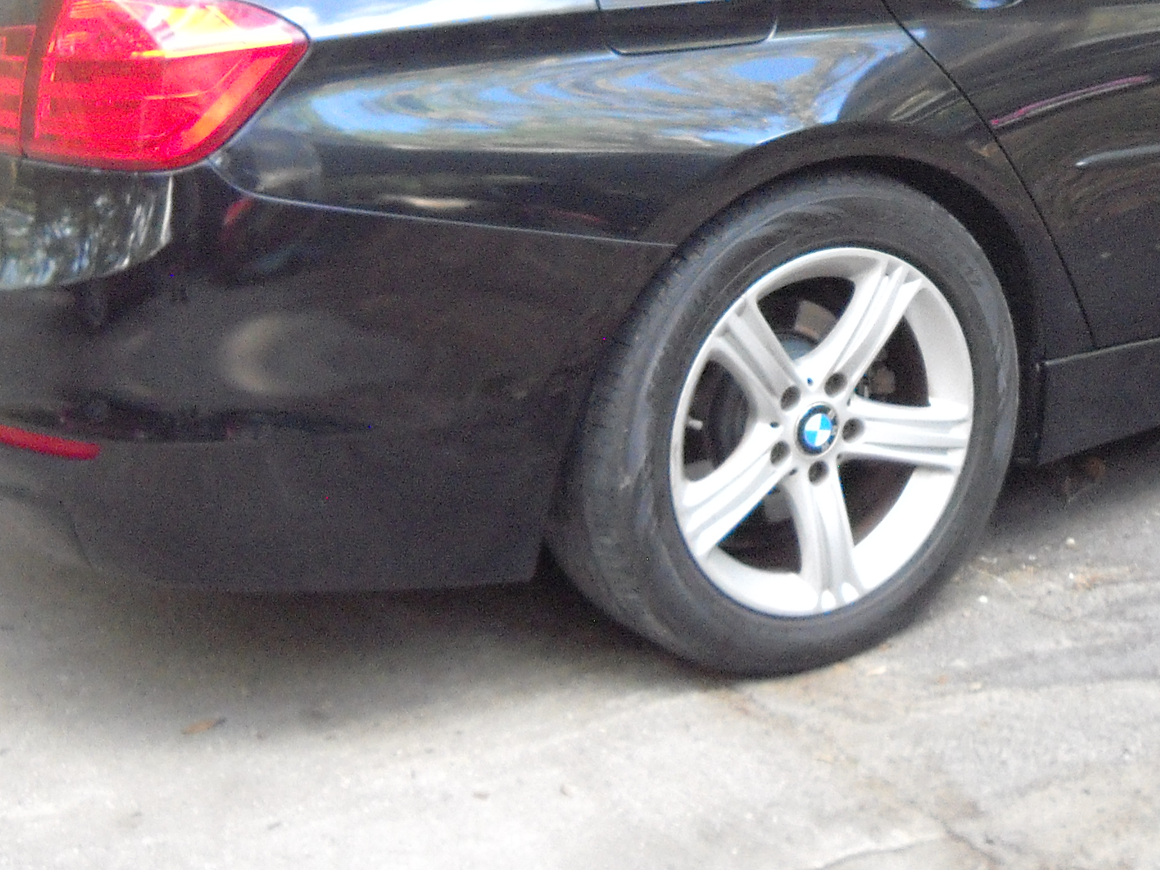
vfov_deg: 19.8
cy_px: 215
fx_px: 2480
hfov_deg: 25.7
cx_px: 1000
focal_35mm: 74
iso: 475
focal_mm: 6.72
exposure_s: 1/105
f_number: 3.1
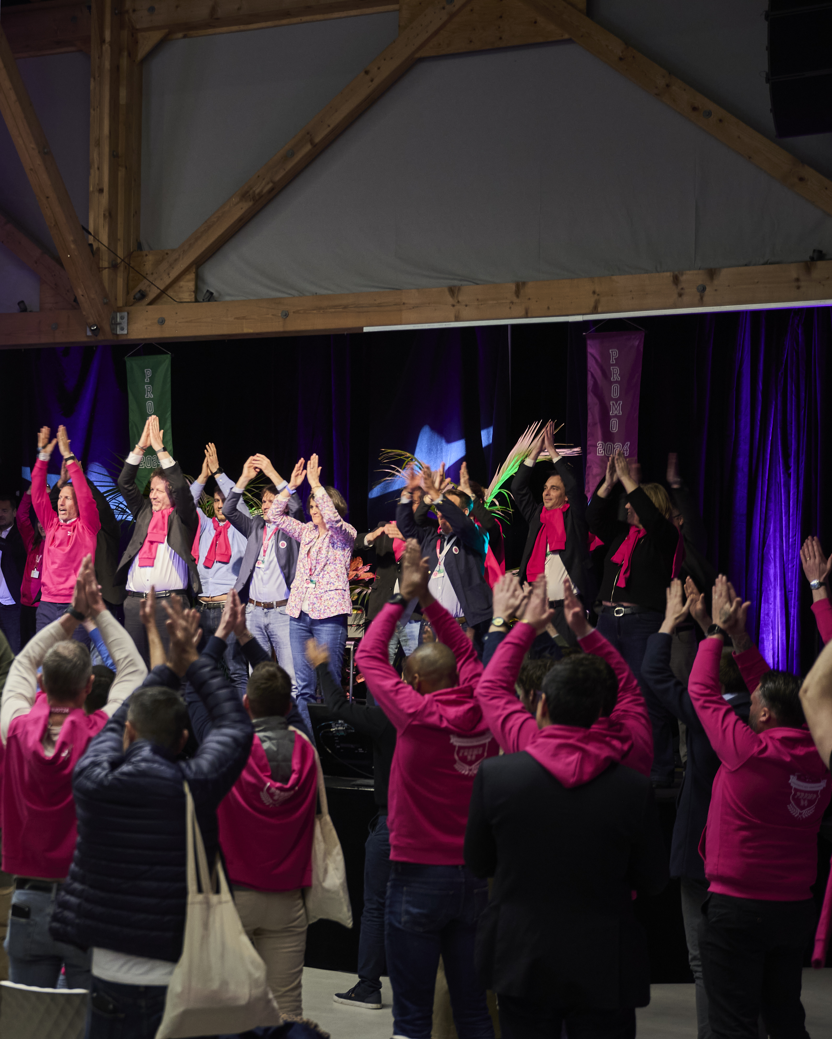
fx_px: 2093
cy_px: 517
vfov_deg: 27.9
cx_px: 69
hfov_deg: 21.9
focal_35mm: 68
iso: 1000
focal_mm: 48
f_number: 2.8
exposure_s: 1/100
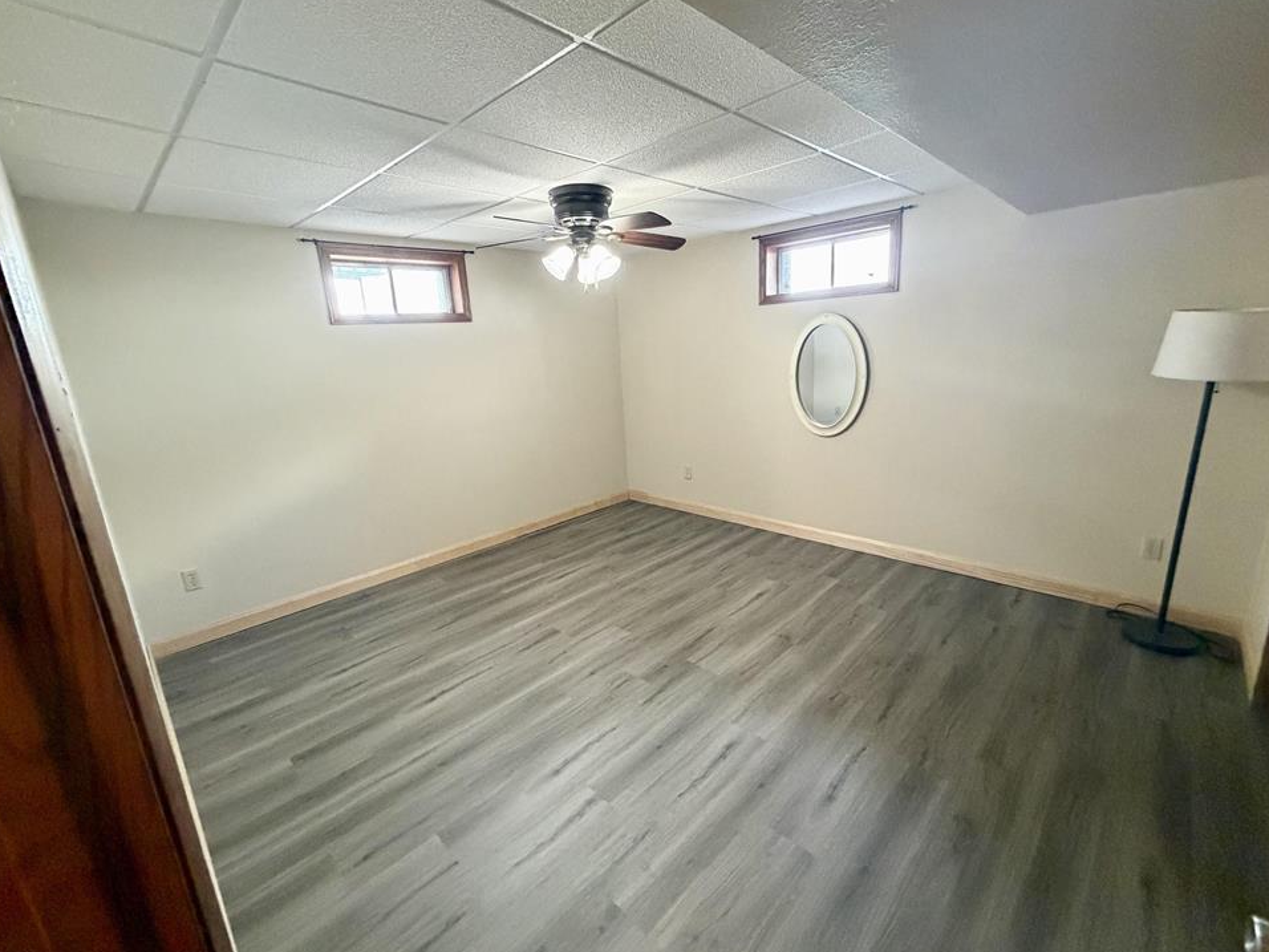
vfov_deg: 81.7
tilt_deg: -14.4
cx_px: 644
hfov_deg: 98.2
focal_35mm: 15
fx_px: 550
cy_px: 473
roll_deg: +3.5
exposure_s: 1/60
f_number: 2.2
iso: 640
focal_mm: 2.22
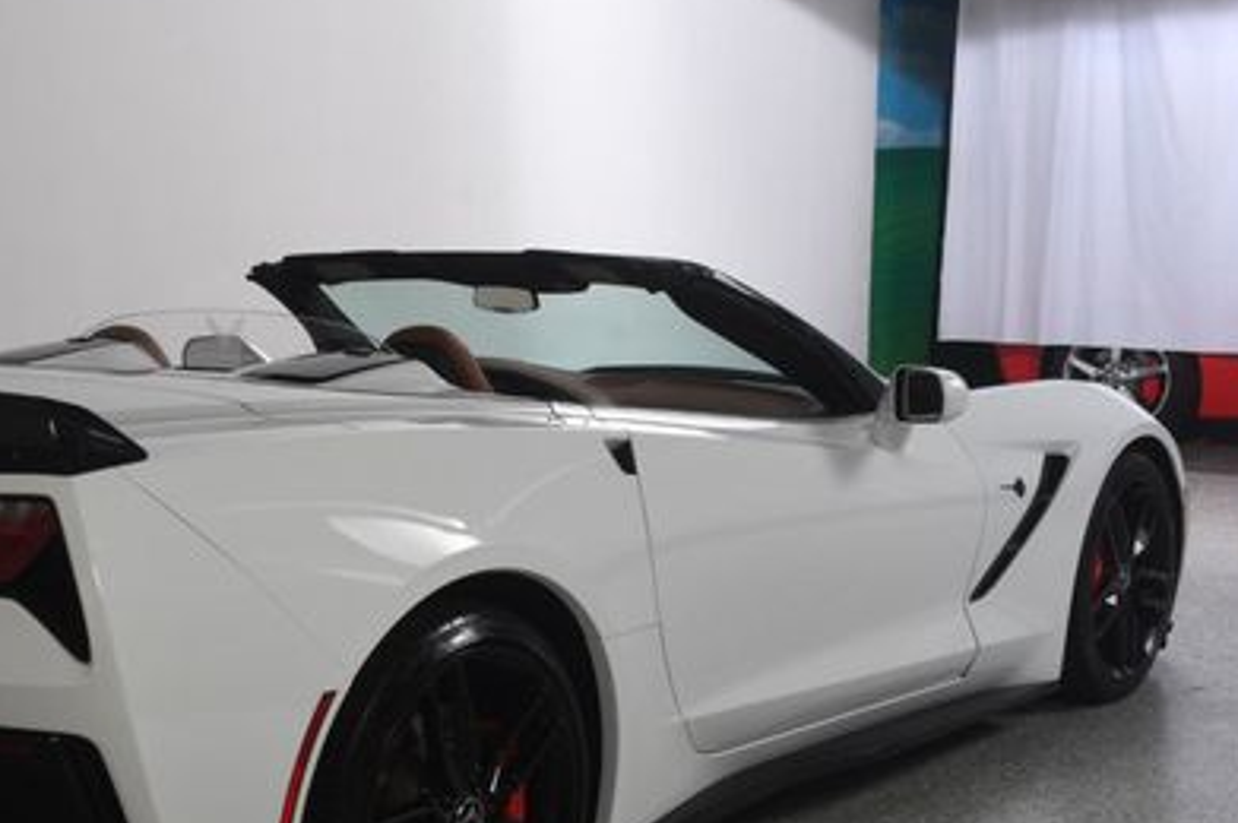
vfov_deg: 22.9
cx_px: 317
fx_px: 2027
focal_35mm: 59
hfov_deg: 33.3
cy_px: 525
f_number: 13
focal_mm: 24
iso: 100
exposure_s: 1/160
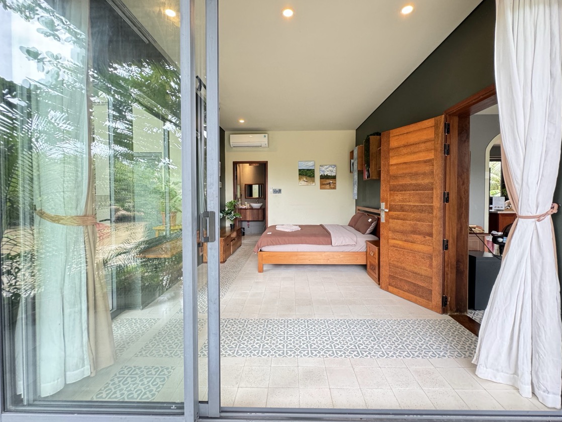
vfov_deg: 81.7
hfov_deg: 98.2
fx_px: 244
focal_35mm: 15
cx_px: 286
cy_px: 200
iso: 200
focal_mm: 2.22
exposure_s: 1/99
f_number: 2.2
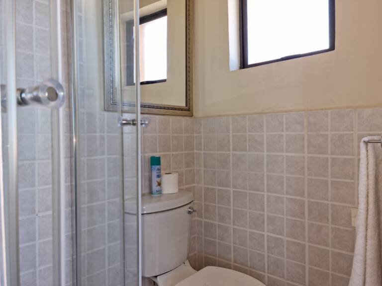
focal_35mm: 27
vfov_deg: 51.4
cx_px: 191
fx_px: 298
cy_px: 143
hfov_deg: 65.3
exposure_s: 1/50
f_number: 2
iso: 32
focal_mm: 5.9
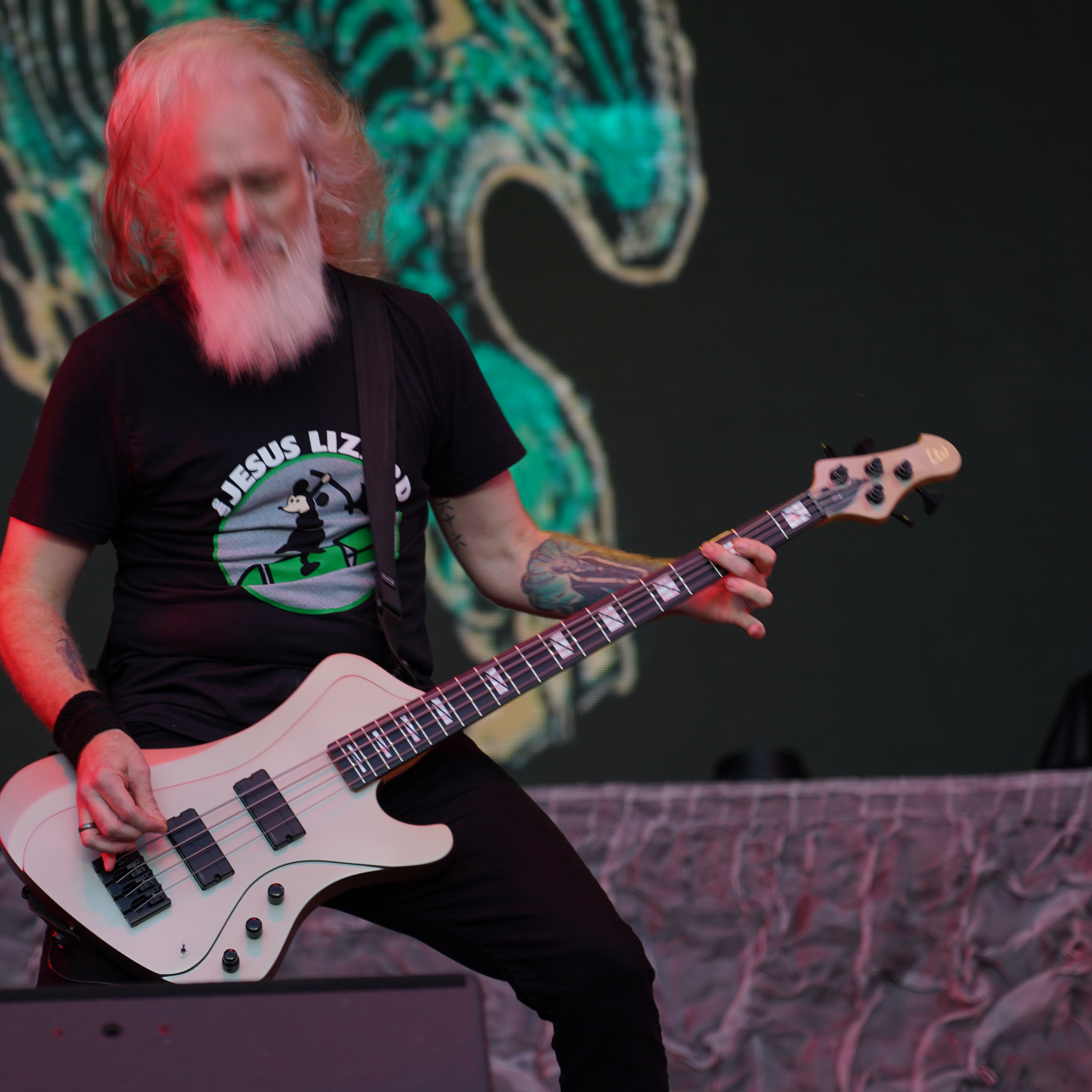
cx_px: 386
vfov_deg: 13.0
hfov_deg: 13.0
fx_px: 4783
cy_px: 546
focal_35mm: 134
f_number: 4
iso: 100
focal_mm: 105
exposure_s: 1/125
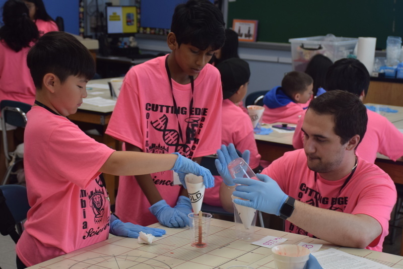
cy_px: 134
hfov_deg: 31.9
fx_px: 705
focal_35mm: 63
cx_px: 202
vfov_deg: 21.6
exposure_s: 1/80
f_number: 4.5
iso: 400
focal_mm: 42
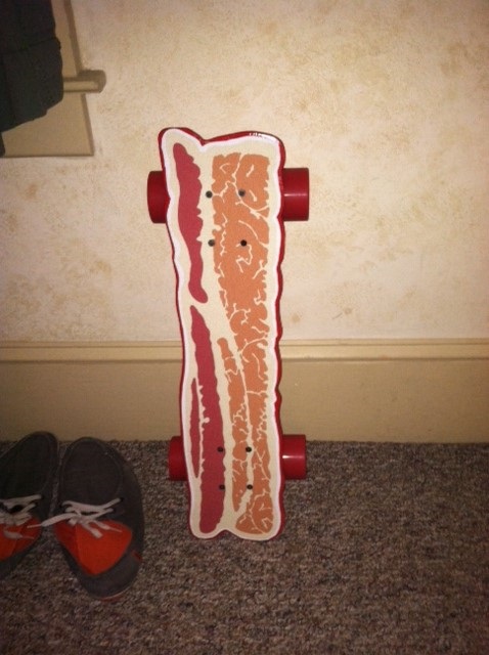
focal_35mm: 35
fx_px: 661
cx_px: 244
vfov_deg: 52.7
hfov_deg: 40.6
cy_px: 328
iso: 125
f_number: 2.8
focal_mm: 3.85
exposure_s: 1/15
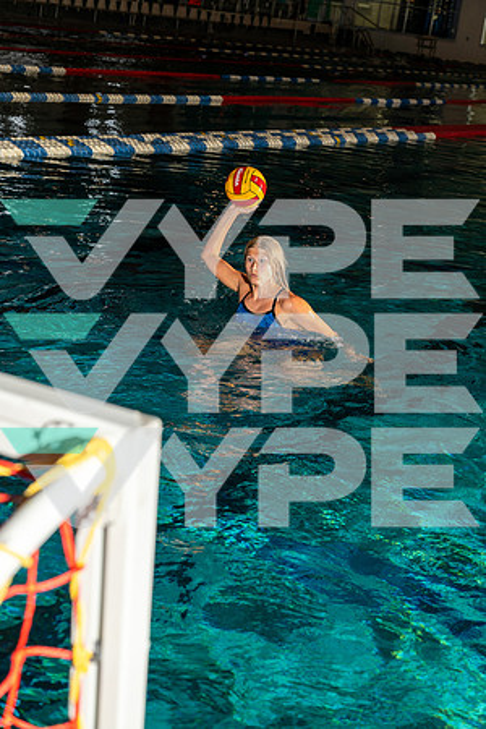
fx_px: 1417
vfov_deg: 28.8
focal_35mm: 70
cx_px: 243
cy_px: 364
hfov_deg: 19.5
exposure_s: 1/250
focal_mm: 70
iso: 100
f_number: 5.6
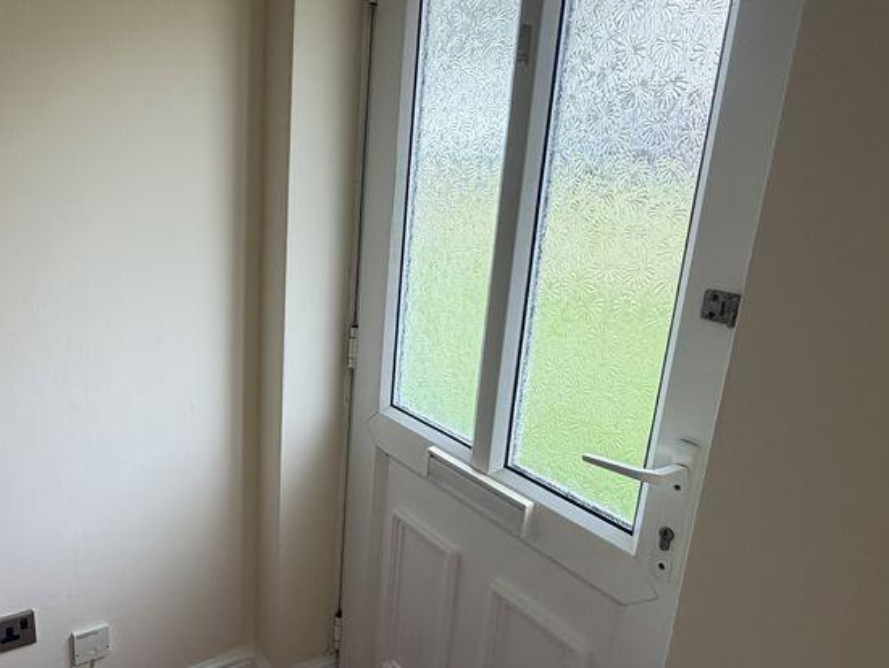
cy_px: 332
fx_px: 668
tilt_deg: -15.3
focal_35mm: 26
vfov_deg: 53.1
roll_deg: -1.5
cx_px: 261
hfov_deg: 64.6
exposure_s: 1/121
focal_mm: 2.22
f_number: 2.2
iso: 80
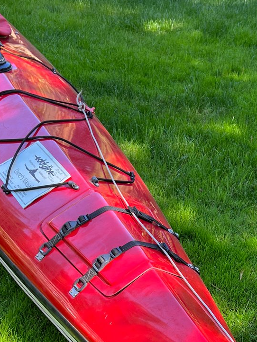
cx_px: 174
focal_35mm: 72
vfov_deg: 26.0
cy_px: 321
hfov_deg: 20.4
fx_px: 712
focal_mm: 5.7
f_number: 1.5
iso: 40
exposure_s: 1/190
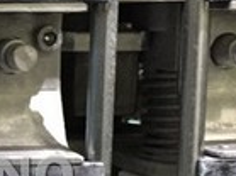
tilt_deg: -9.1
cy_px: 176
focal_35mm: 134
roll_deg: -0.9
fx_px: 913
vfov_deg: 10.9
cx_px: -65
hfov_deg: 14.2
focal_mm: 4.15
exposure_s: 1/17
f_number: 2.2
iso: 250
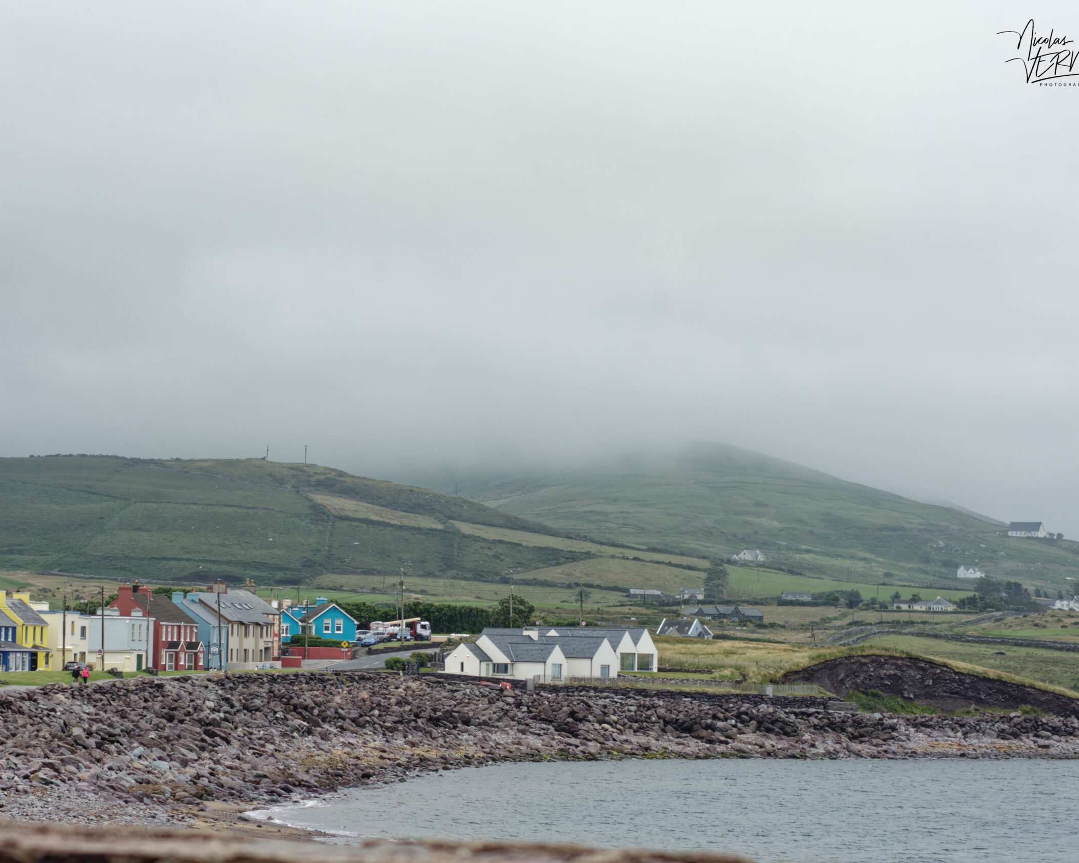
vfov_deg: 10.1
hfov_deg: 12.6
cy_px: 434
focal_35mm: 153
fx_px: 4886
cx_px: 482
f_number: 8
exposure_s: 1/1000
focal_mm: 90
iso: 560
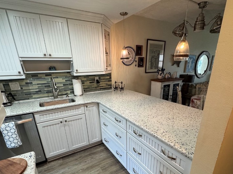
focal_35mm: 20
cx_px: 126
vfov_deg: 64.5
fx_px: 135
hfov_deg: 81.6
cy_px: 114
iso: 250
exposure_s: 1/120
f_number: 2.2
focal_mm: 2.22
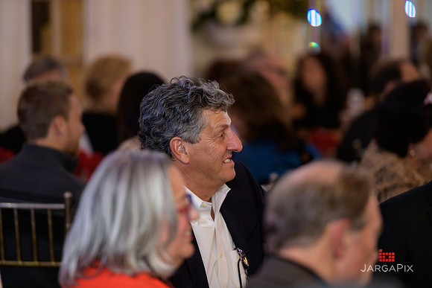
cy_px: 144
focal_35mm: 200
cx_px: 216
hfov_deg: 10.3
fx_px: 2400
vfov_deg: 6.9
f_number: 3.2
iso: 1000
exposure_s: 1/125
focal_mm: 200
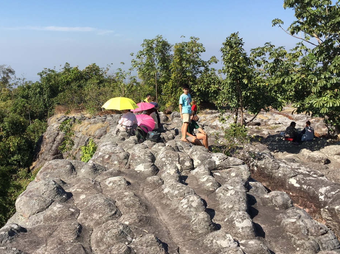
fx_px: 363
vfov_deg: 38.6
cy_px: 113
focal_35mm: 37
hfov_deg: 49.7
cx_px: 128
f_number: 2.2
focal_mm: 4.15
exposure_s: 1/1522
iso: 32
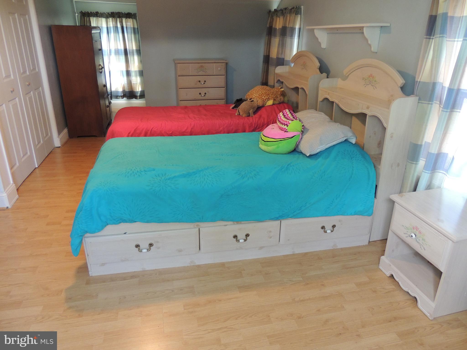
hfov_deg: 71.6
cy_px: 175
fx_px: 324
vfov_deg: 56.8
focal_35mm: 24
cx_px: 234
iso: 400
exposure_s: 1/30
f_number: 3
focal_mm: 4.3
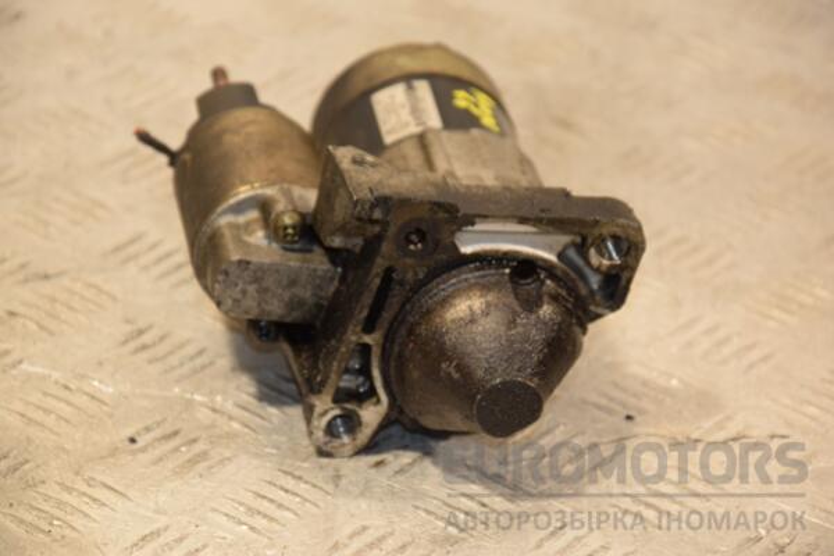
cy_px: 278
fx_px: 3648
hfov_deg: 13.0
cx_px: 417
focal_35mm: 158
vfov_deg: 8.7
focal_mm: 105
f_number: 5.6
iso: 800
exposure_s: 1/125
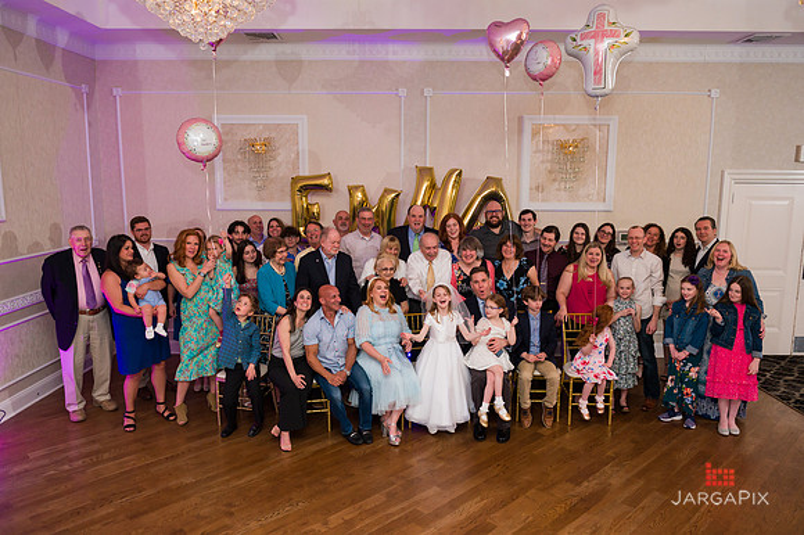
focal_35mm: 26
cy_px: 268
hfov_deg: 69.4
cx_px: 402
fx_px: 580
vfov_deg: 49.5
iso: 1250
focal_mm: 26
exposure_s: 1/200
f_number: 5
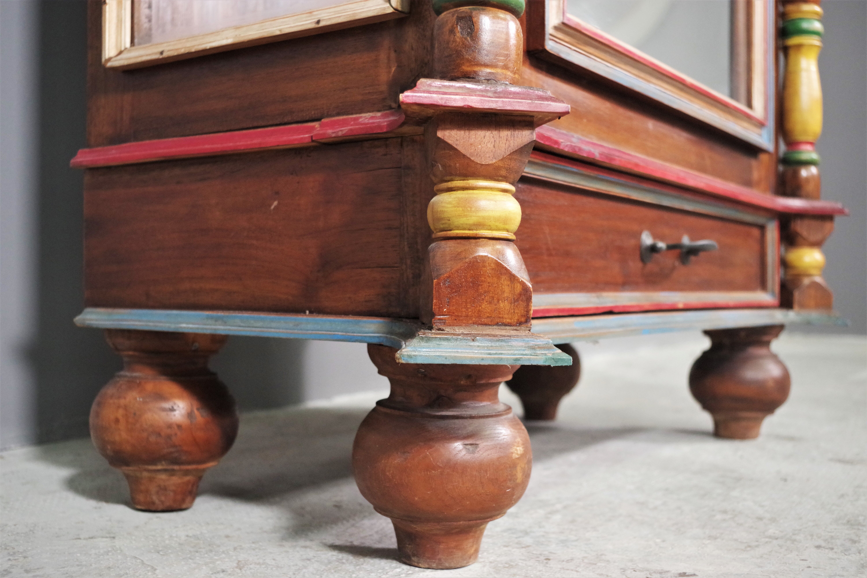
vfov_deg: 34.2
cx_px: 434
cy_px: 289
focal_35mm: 39
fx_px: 939
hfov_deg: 49.6
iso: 1600
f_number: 4
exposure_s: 1/60
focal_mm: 26.25
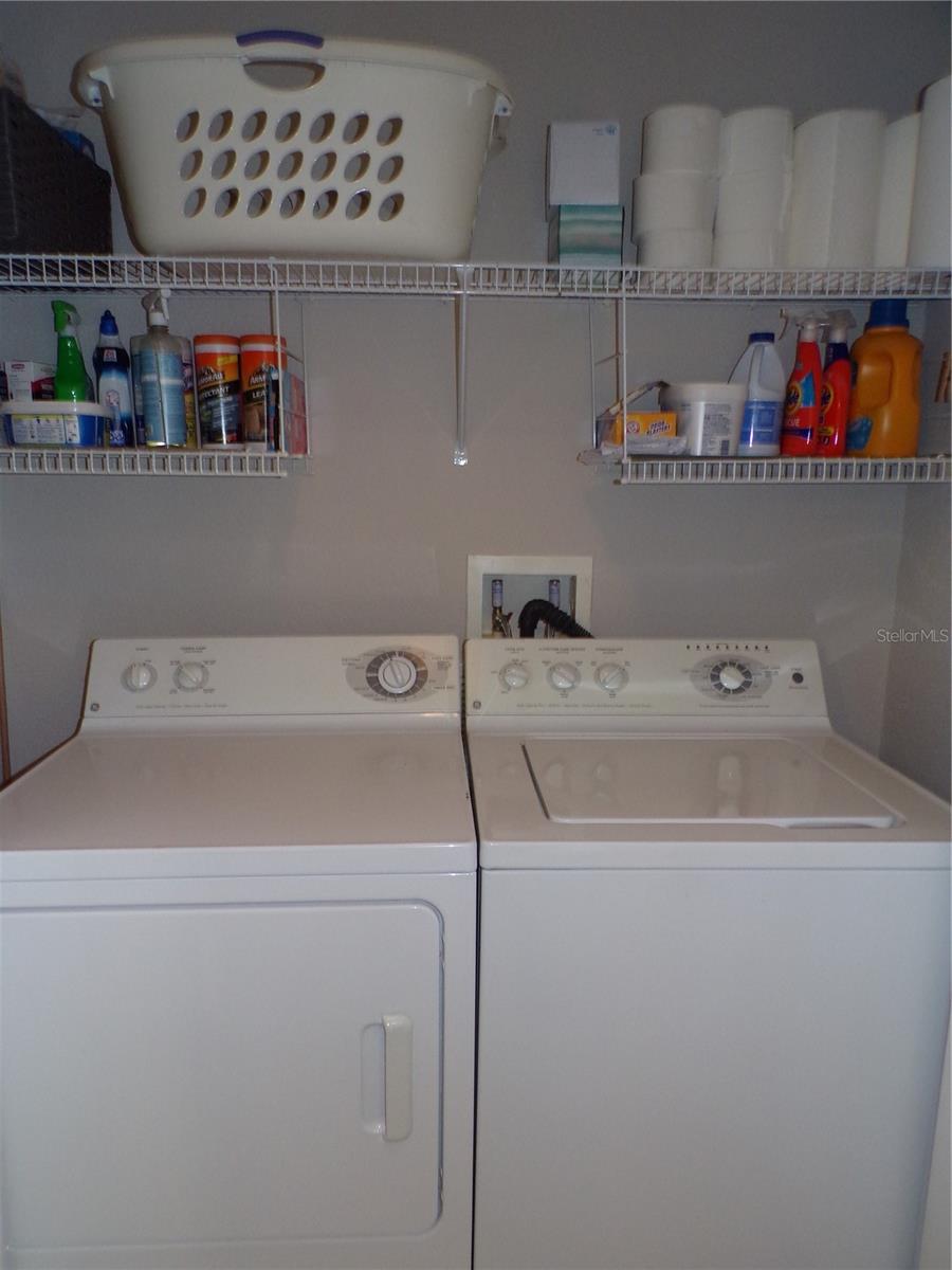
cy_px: 635
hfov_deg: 56.8
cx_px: 476
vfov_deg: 71.6
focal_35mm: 24
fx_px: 880
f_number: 3
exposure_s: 1/34
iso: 200
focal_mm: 4.3
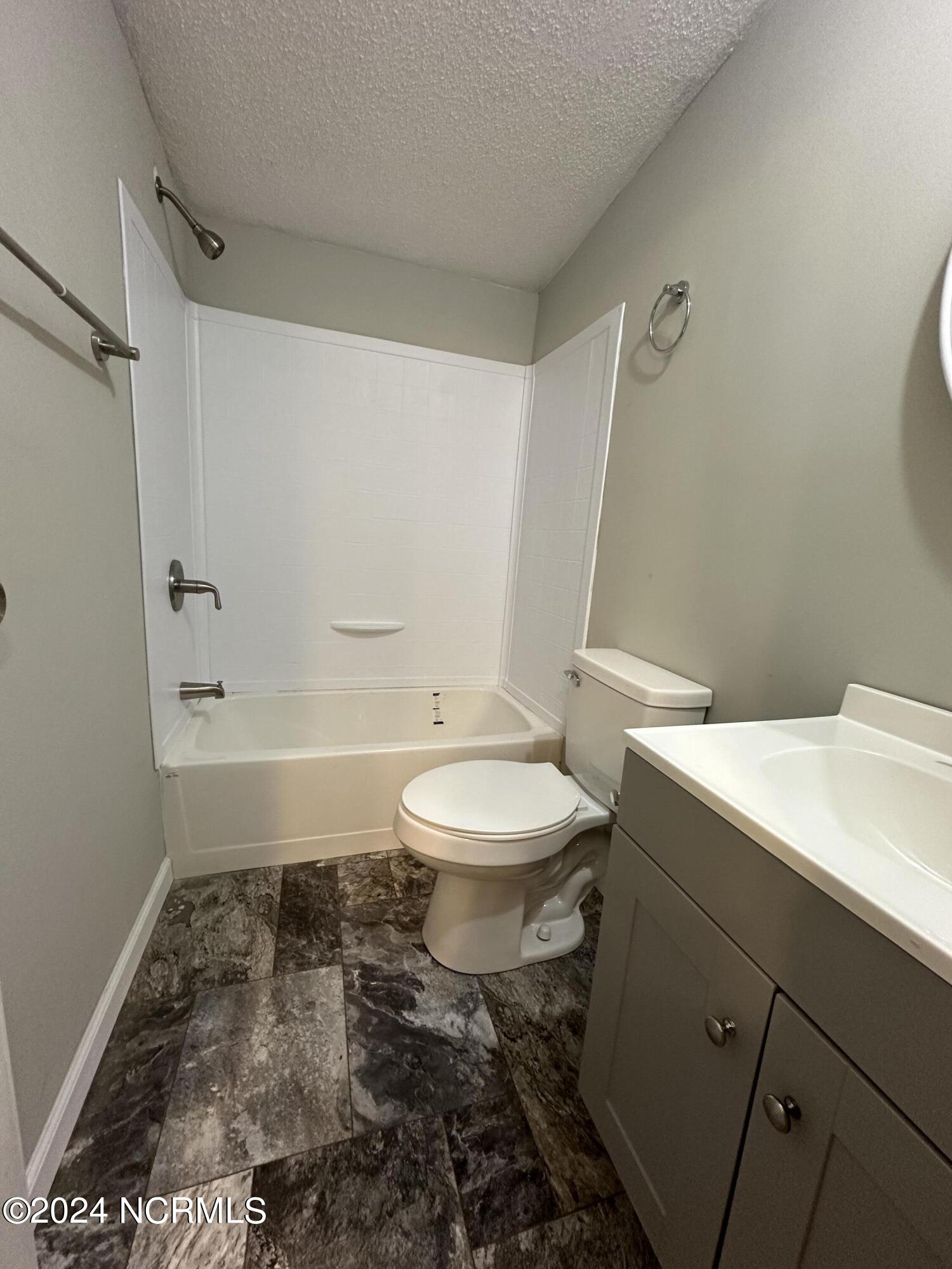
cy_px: 634
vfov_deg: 102.1
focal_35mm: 14
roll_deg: -5.1
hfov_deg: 85.7
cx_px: 476
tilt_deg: -11.4
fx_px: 513
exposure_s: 1/60
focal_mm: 2.22
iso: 250
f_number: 2.2
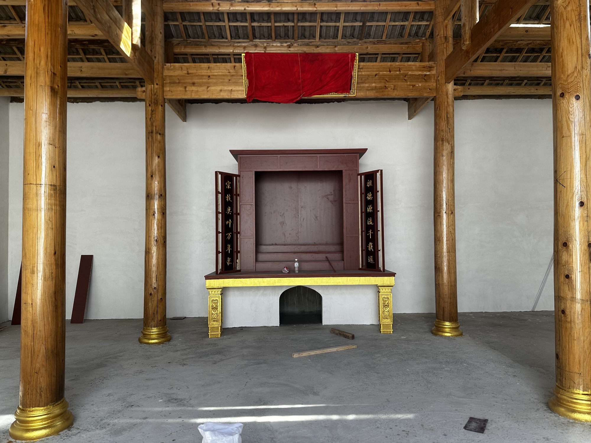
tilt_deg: +2.7
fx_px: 410
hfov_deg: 71.6
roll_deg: +0.4
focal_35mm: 24
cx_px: 296
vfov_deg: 56.8
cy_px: 222
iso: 64
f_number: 1.78
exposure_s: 1/140
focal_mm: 6.86
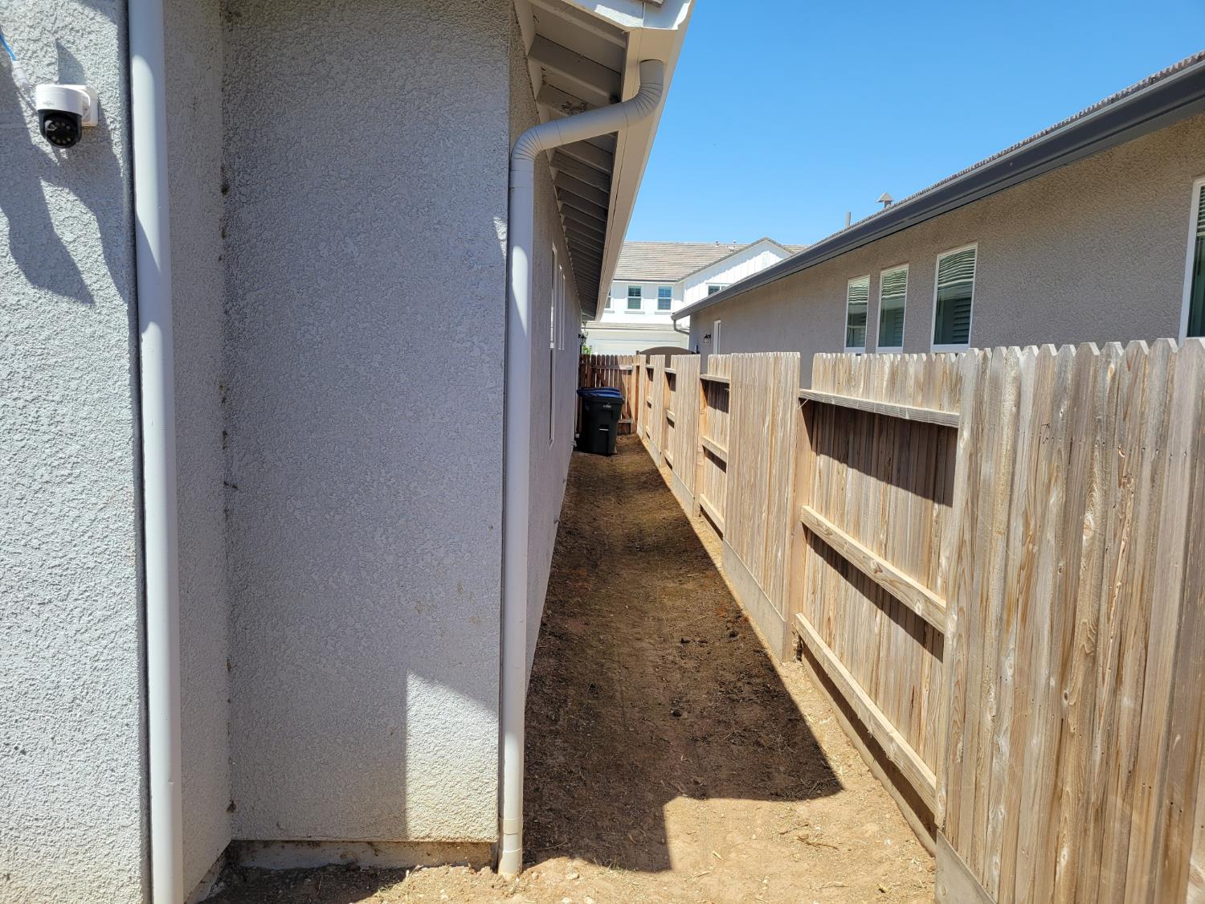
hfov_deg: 67.3
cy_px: 452
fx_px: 905
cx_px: 602
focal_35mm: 26
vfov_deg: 53.1
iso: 40
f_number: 1.8
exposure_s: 1/1425
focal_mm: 5.4
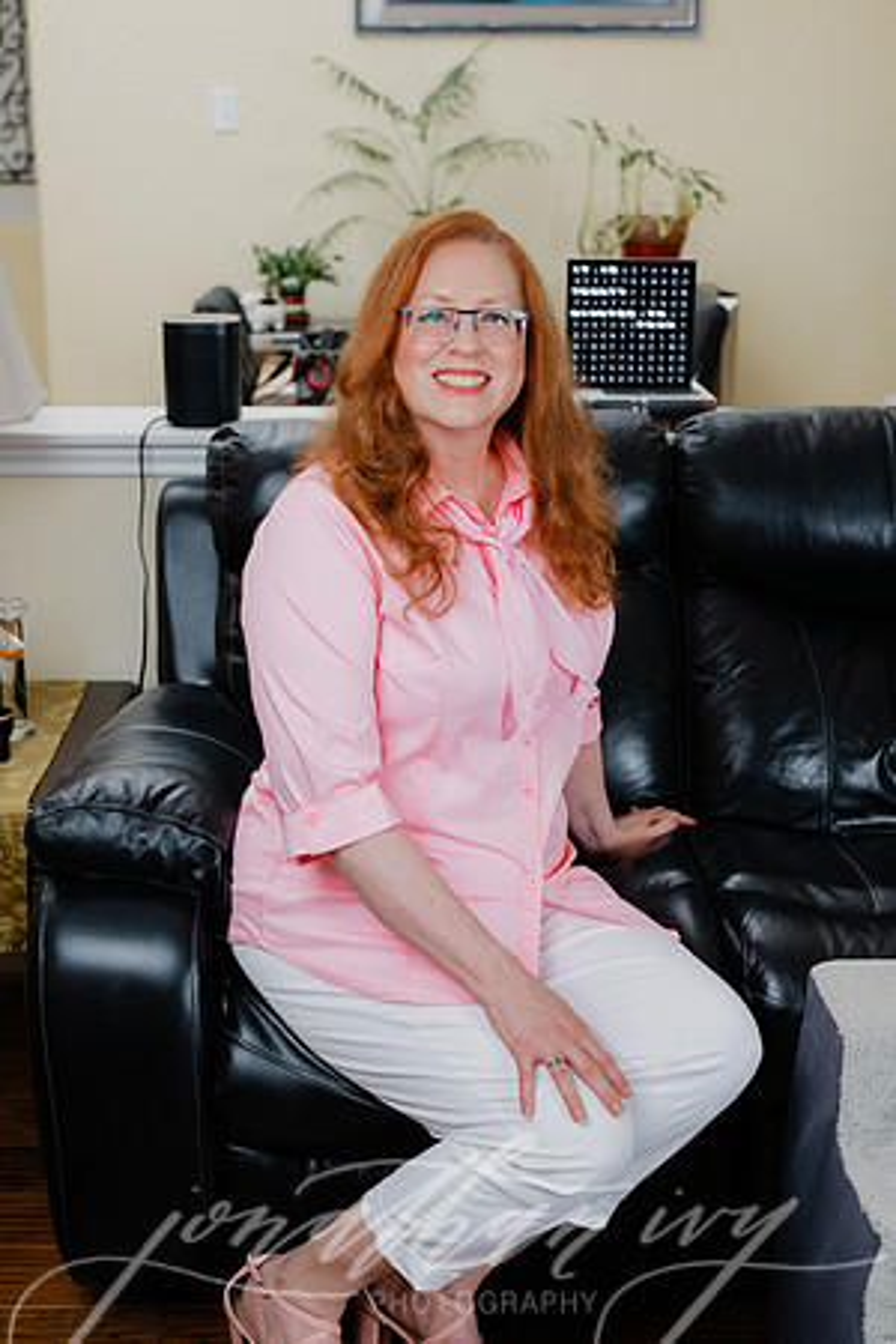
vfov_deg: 39.6
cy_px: 672
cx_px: 448
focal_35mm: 50
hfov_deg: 27.0
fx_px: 1867
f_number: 4
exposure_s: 1/25
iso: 80
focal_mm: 50
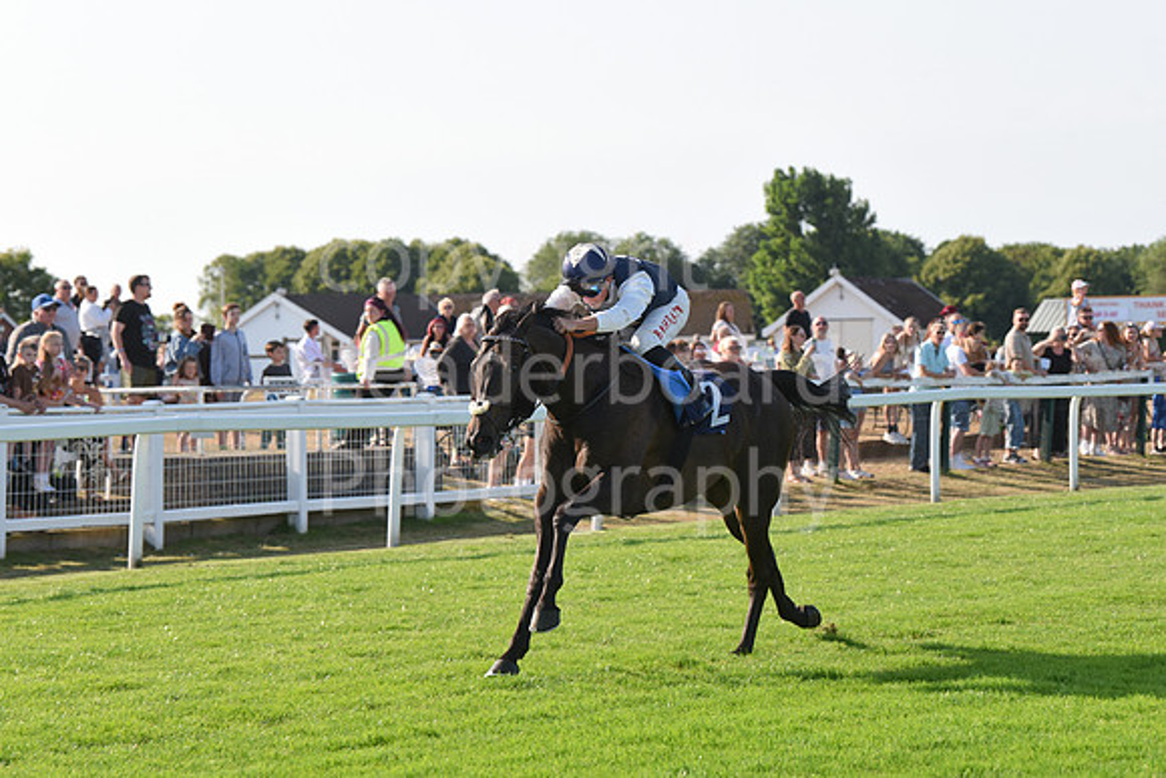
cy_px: 389
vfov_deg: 10.2
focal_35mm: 135
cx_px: 583
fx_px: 4373
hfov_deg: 15.2
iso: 640
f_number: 6.3
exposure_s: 1/1250
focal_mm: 135
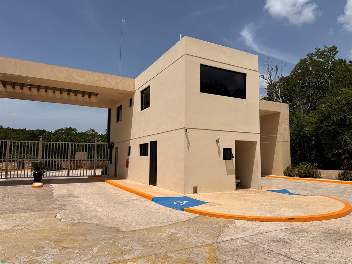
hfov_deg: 71.6
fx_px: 244
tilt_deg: +7.1
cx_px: 176
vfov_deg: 56.8
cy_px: 132
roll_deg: -0.4
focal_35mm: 24
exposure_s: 1/14286
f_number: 1.78
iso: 80
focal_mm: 6.76
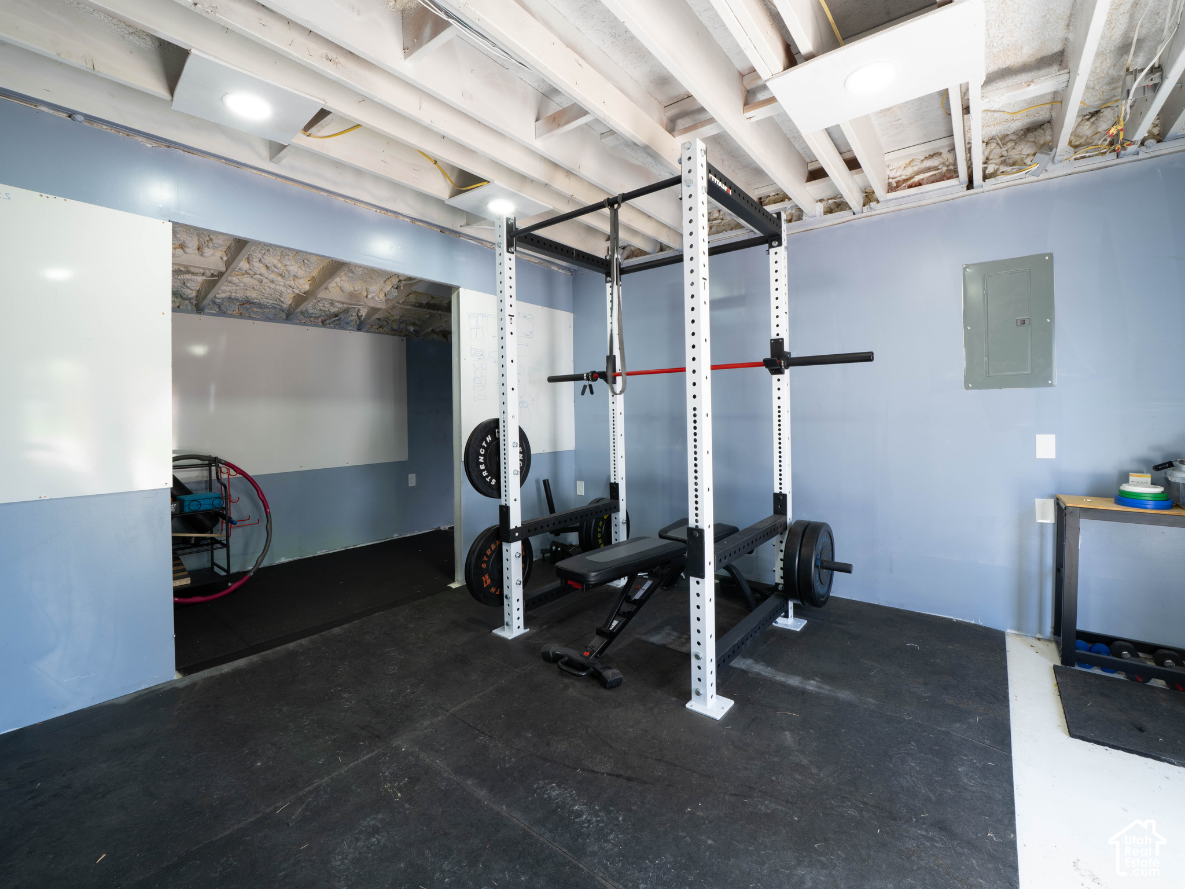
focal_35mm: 14
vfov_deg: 83.6
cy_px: 411
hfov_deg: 100.2
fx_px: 495
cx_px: 609
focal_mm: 12
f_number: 11
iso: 160
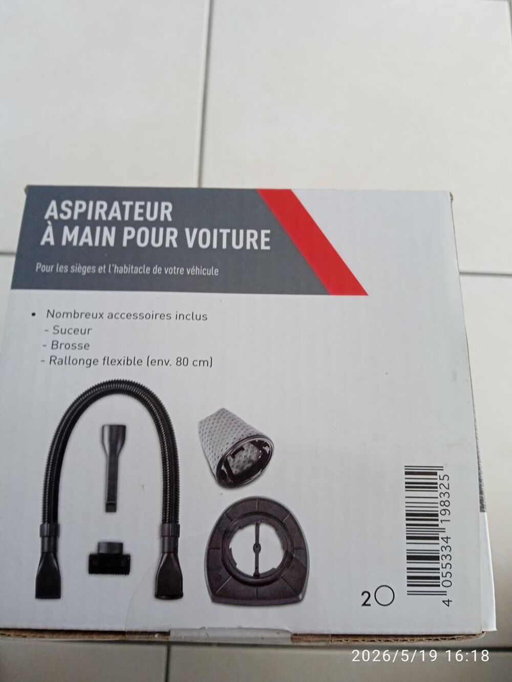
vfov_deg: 63.4
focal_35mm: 28
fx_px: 552
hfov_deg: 49.8
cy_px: 341
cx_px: 256
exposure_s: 1/33.3
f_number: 2.2
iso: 172
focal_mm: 3.43
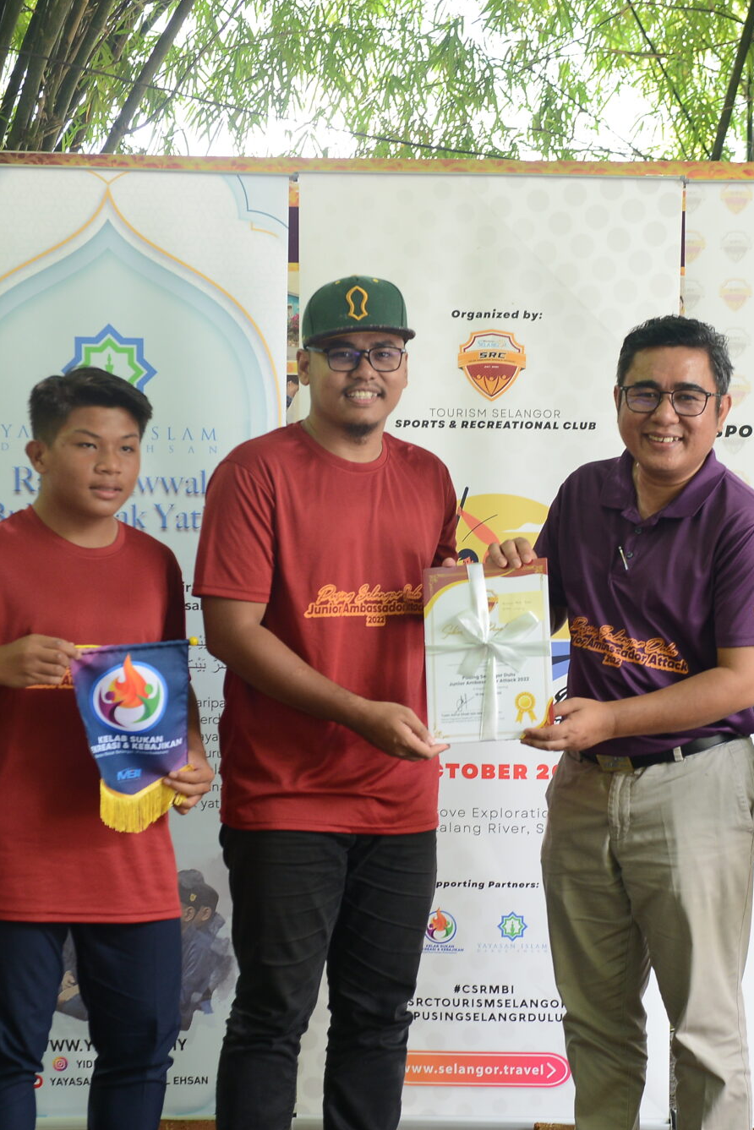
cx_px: 431
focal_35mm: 67
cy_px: 670
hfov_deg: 20.3
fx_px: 2104
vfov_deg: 30.0
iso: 640
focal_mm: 35
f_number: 4.5
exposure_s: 1/100
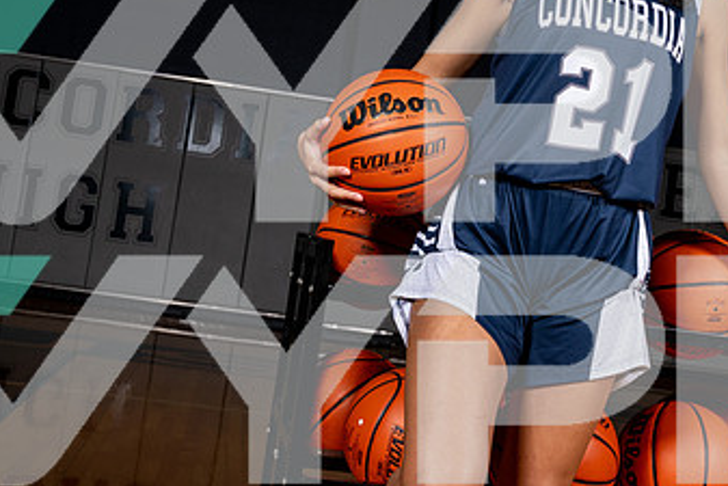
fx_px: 1254
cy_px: 109
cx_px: 382
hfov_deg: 32.4
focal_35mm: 62
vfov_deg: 21.7
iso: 250
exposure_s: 1/125
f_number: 10
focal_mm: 36
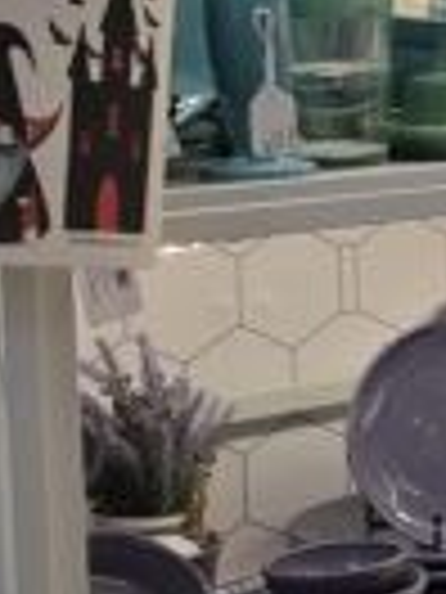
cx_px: 1225
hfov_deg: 9.1
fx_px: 2388
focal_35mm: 139
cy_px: 202
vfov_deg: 14.2
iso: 80
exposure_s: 1/120
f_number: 1.7
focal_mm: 6.3
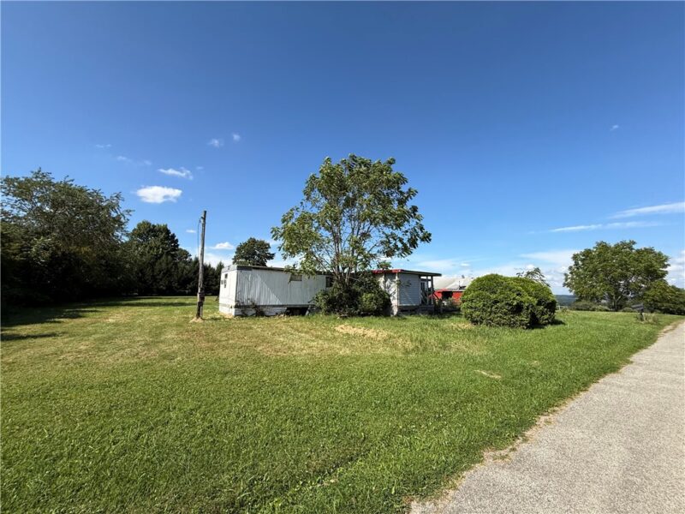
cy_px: 257
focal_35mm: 14
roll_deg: -0.6
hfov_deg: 102.1
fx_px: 277
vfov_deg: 85.7
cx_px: 342
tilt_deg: +8.8
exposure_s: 1/1961
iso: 50
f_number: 2.2
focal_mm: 2.22
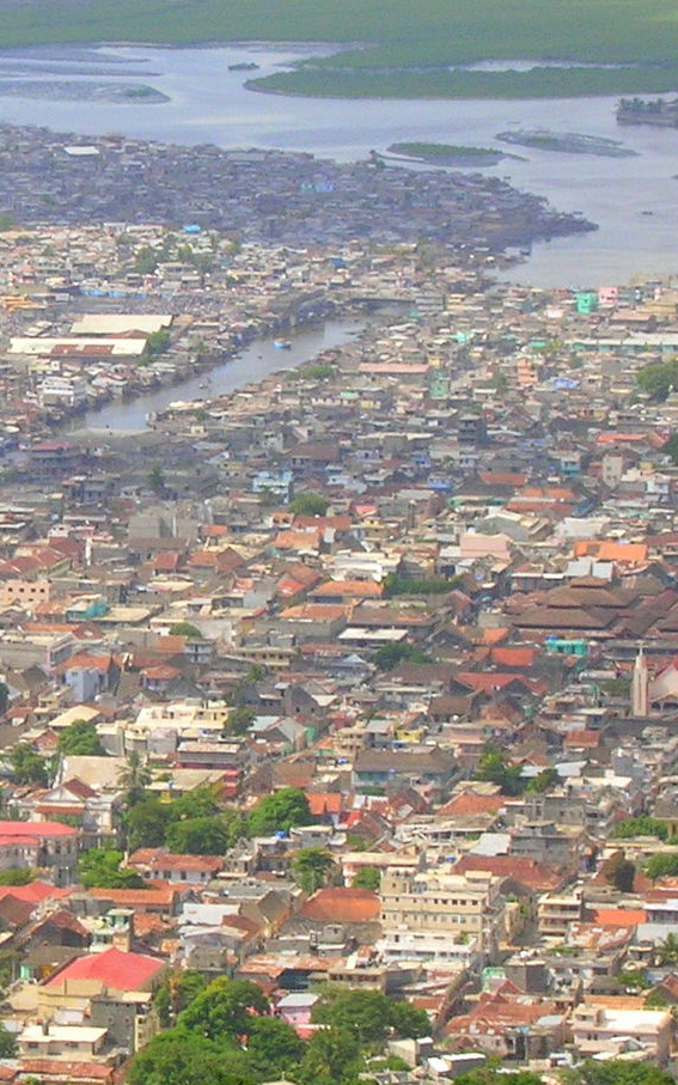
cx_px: -31
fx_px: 6769
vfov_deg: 9.2
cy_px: 421
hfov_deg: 5.7
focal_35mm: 229
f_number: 8.2
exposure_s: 1/105
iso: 50
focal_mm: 17.1
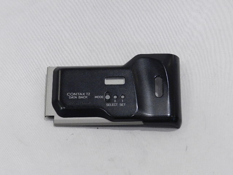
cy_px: 88
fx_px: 774
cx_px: 116
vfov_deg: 12.9
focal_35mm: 115
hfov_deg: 17.1
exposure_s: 1/80
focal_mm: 20.5
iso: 800
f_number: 4.8
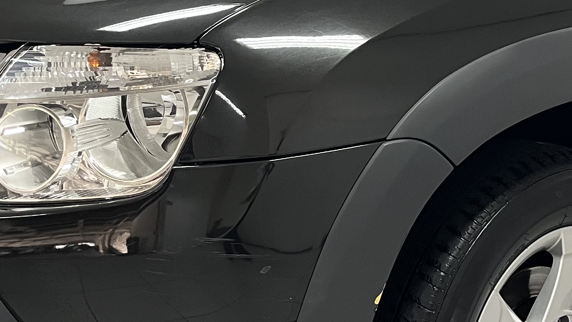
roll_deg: +0.4
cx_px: 449
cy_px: 66
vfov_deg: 15.6
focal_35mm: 77
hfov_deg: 27.0
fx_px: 1168
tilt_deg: -11.0
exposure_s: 1/60
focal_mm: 5.1
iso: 200
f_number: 1.6
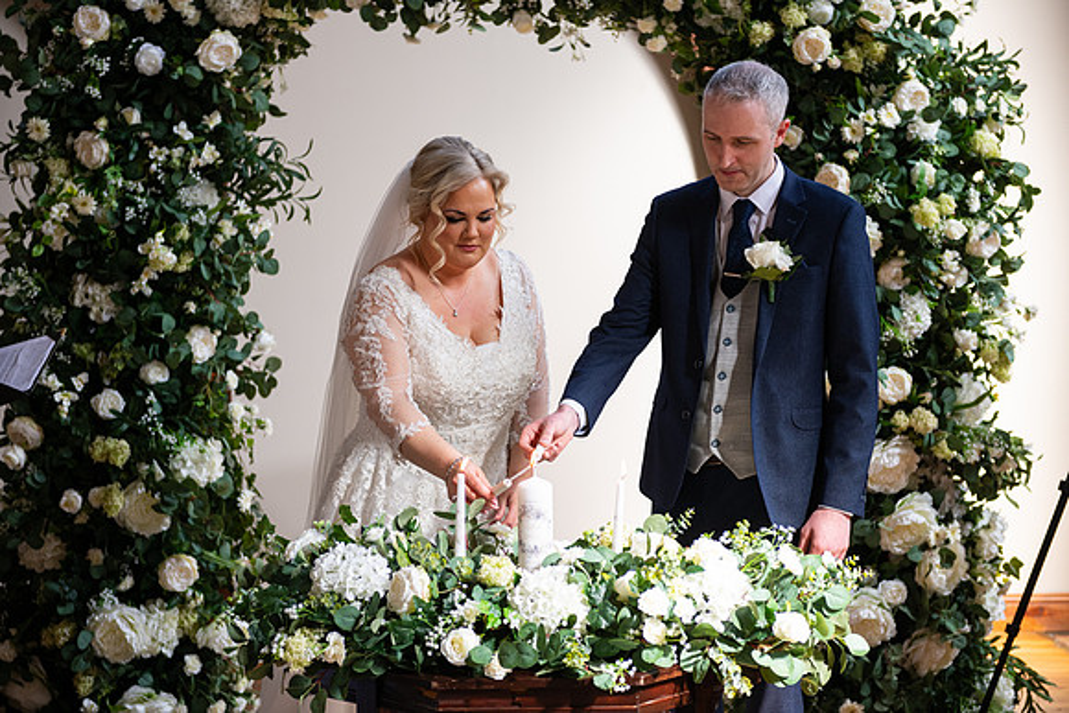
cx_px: 534
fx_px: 2079
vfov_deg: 19.5
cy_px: 356
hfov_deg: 28.8
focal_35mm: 70
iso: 500
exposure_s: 1/160
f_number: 3.5
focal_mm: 70
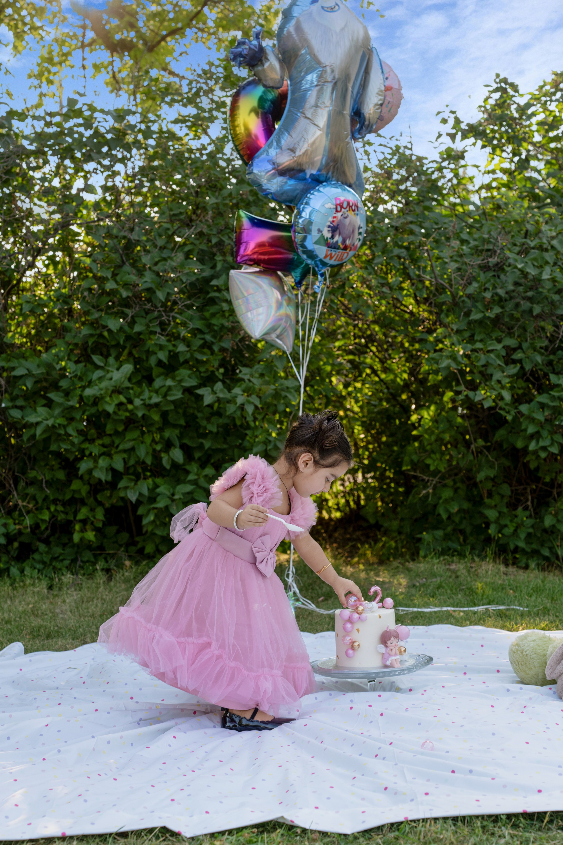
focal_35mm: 55
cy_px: 422
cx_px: 282
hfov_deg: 24.6
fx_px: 1290
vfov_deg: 36.2
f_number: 5
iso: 200
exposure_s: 1/200
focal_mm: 55
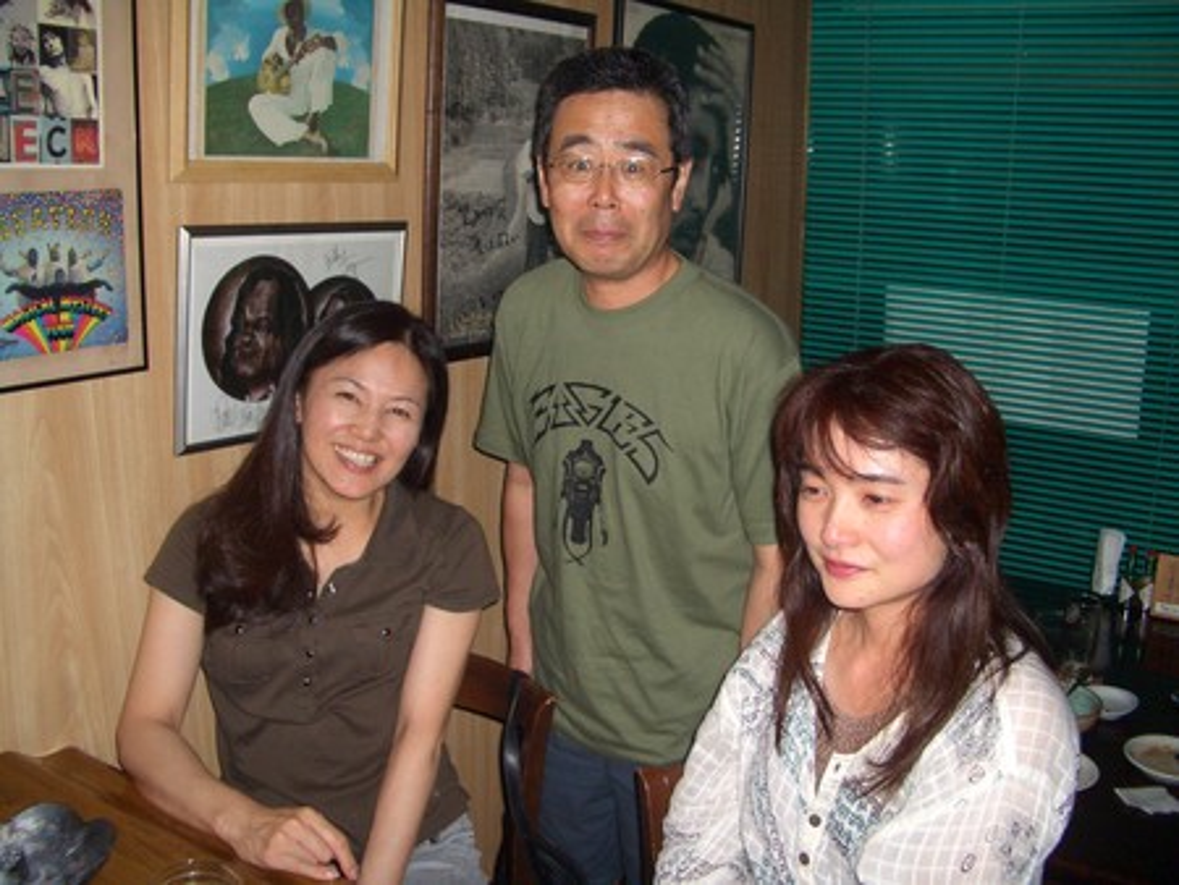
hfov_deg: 52.6
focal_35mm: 35
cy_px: 442
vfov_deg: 40.7
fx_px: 1193
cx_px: 590
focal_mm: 5.8
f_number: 2.6
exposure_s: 1/60
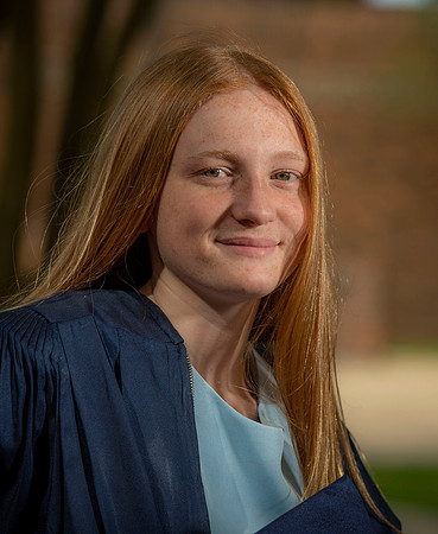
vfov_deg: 8.1
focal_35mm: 238
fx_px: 3795
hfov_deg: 6.6
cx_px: 295
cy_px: 266
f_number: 5.6
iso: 80
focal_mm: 170
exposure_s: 1/250
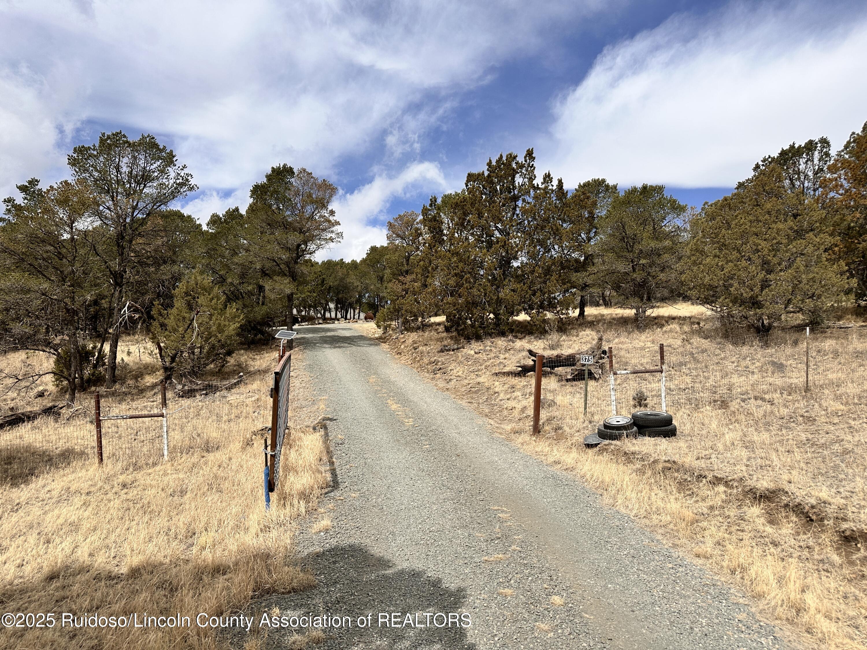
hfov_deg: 71.6
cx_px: 434
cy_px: 325
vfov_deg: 56.8
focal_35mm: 24
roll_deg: -2.6
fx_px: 601
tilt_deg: +2.4
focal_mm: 6.86
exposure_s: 1/7042
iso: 80
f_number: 1.78
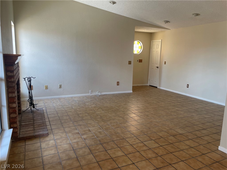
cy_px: 85
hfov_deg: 67.3
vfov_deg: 53.1
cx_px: 114
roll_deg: -1.4
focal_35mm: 26
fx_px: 170
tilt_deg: -9.4
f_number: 1.6
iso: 100
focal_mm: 4.2
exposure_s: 1/120
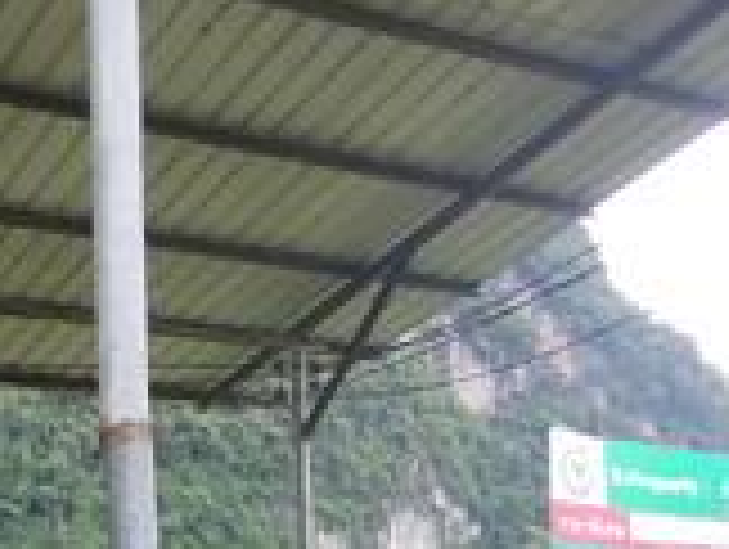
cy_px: 817
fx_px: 1287
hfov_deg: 29.5
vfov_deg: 20.7
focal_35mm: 61
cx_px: 0
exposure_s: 1/268
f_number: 2.2
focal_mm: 1.65
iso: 50
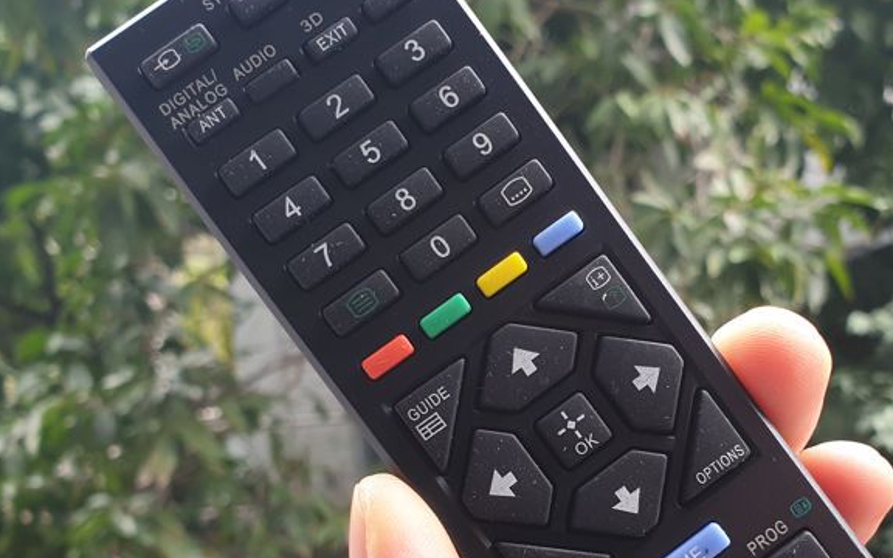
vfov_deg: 26.0
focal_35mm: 49
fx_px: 1193
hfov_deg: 40.7
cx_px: 572
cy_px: 426
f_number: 2.4
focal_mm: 4.3
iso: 80
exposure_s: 1/100
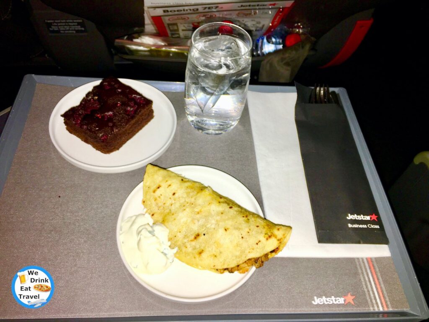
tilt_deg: -53.6
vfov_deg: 48.2
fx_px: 359
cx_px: 214
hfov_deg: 61.7
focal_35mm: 29
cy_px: 161
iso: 25
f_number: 2.2
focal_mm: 4.15
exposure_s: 1/33
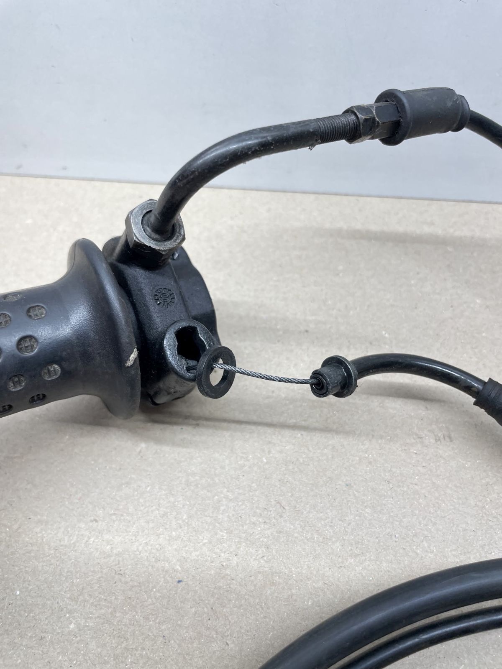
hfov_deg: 53.1
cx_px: 251
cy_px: 334
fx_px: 503
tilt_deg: -56.2
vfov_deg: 67.3
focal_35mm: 26
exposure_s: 1/100
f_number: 1.6
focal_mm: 4.2
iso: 80
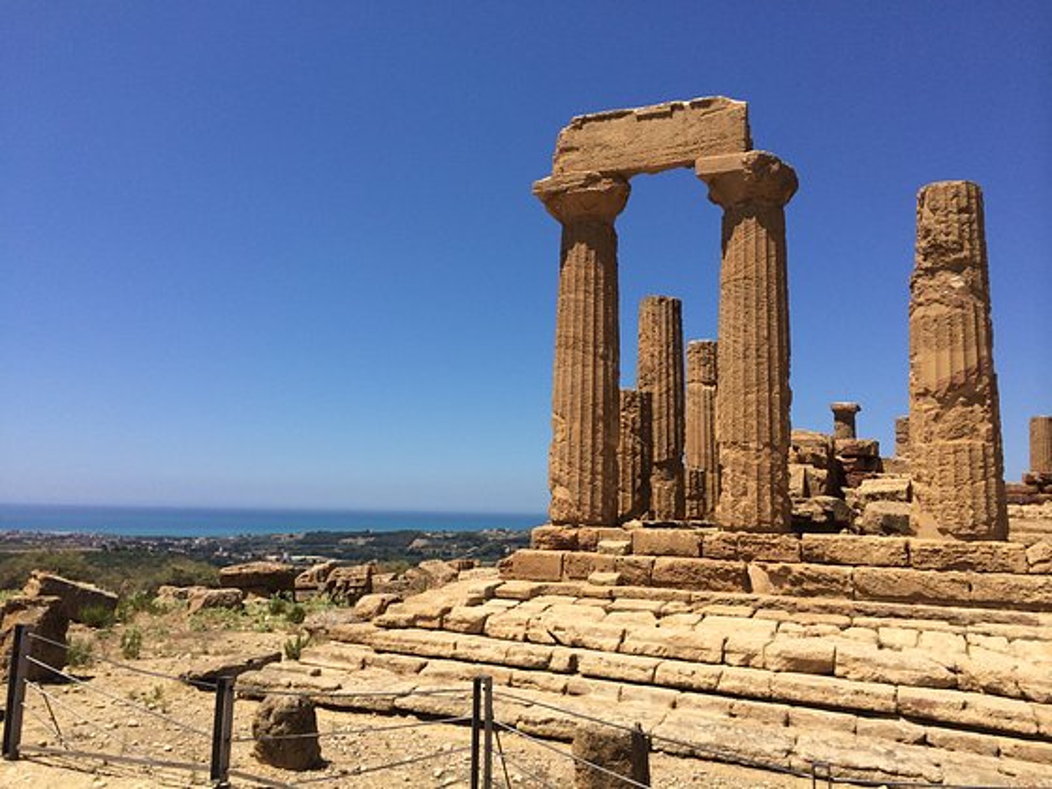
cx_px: 526
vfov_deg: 46.8
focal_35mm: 30
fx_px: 912
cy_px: 394
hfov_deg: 60.0
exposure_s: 1/2933
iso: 40
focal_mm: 4.12
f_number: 2.2
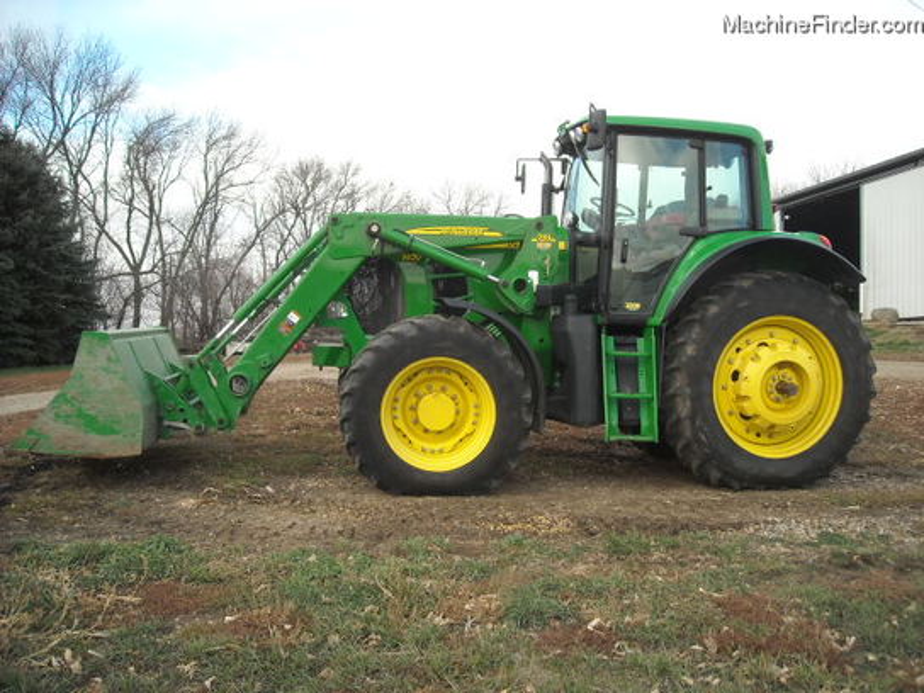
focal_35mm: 35
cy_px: 346
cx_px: 462
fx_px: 934
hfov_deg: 52.6
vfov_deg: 40.7
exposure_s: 1/260
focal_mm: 5.7
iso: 64
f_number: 2.8
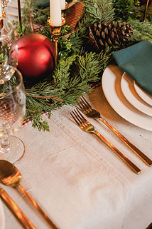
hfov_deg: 19.4
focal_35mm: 70
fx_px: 443
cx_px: 50
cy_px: 78
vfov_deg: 28.7
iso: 400
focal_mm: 50
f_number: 2.8
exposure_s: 1/80
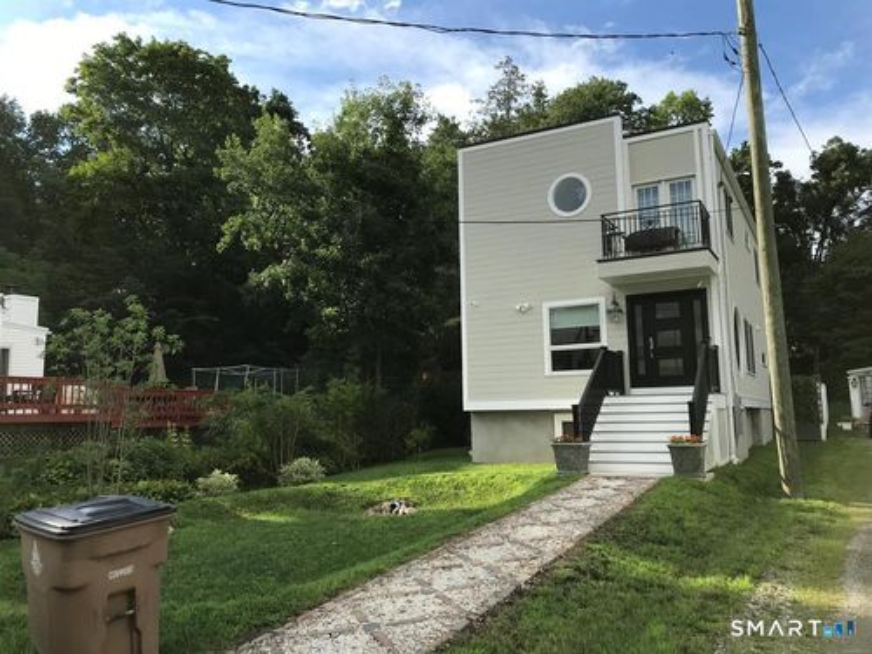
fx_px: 705
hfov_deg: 63.4
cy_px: 327
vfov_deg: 49.7
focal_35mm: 28
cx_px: 436
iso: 20
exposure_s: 1/1570
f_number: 1.8
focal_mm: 3.99
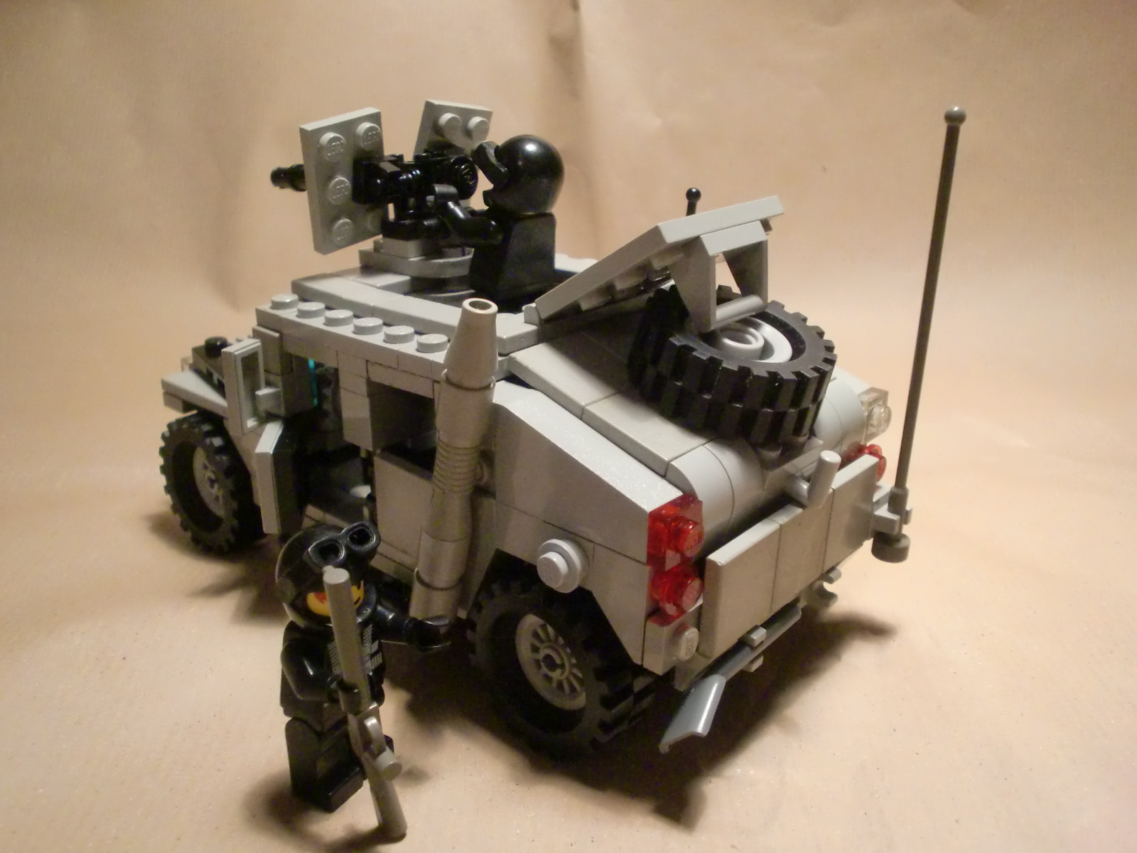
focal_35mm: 34
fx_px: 1117
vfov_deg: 41.8
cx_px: 568
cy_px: 426
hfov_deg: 54.0
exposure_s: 1/60
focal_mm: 5.58
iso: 640
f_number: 2.8
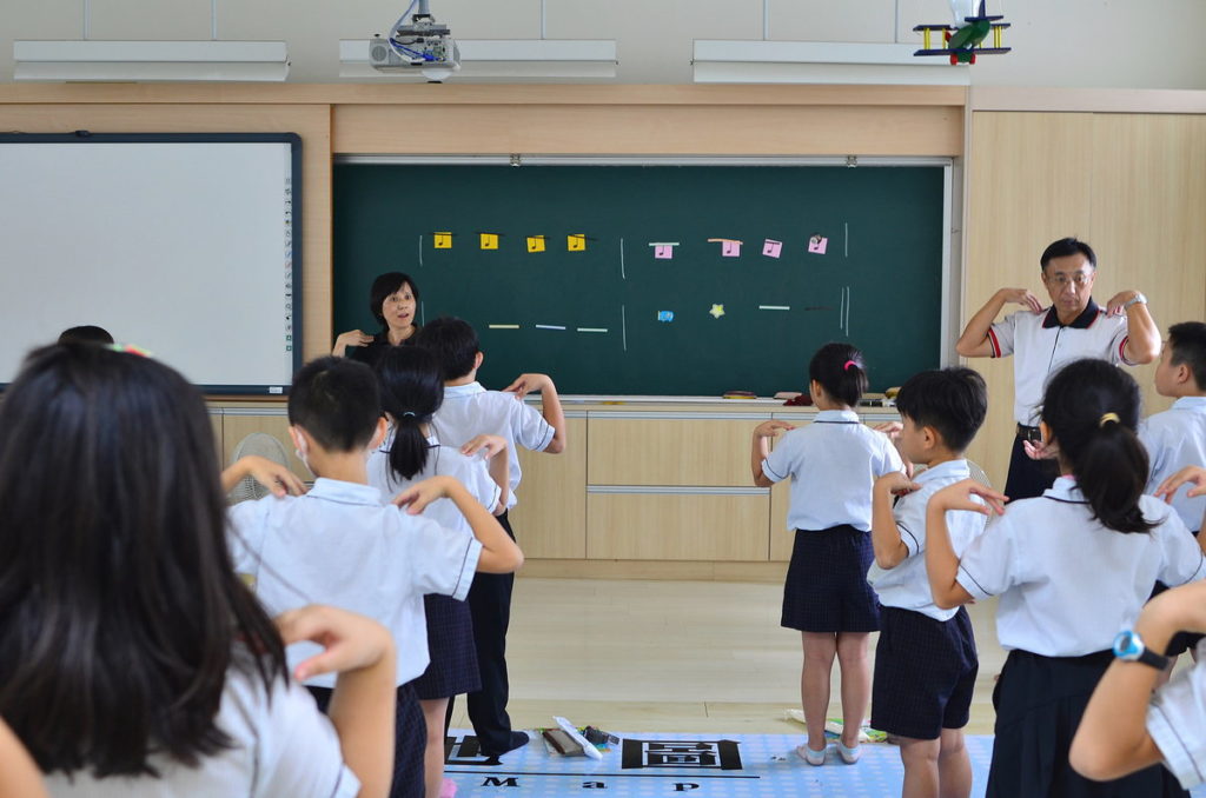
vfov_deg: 31.7
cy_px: 399
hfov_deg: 46.5
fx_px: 1404
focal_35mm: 42
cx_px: 603
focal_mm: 28
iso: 320
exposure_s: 1/30
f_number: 3.2
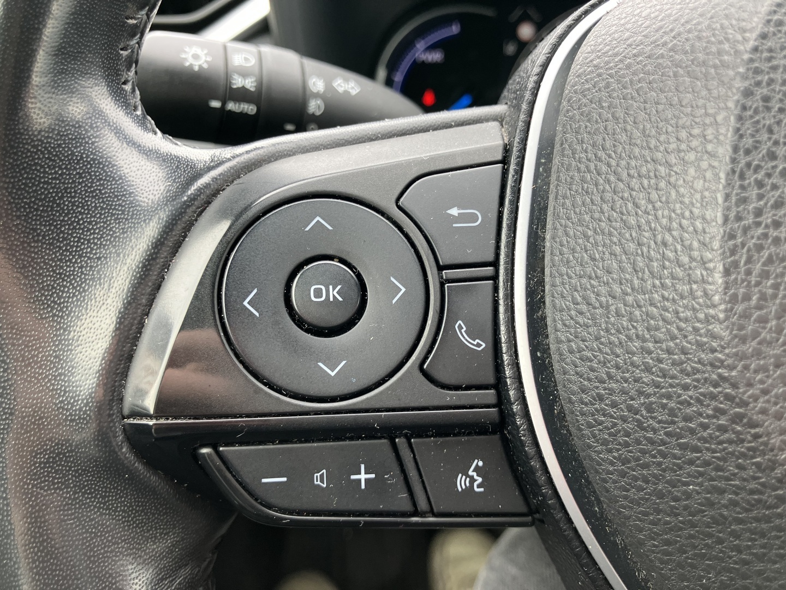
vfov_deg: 49.7
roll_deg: +0.0
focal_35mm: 28
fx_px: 636
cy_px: 295
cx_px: 393
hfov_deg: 63.4
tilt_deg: -24.0
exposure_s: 1/98
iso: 64
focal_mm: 3.99
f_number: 1.8
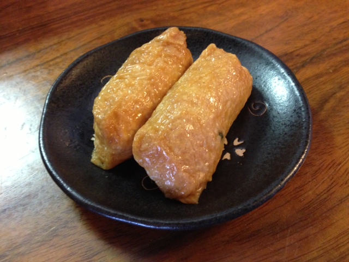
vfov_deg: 42.9
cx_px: 174
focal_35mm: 33
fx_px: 333
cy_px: 131
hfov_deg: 55.4
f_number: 2.4
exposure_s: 1/15
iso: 500
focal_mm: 4.13
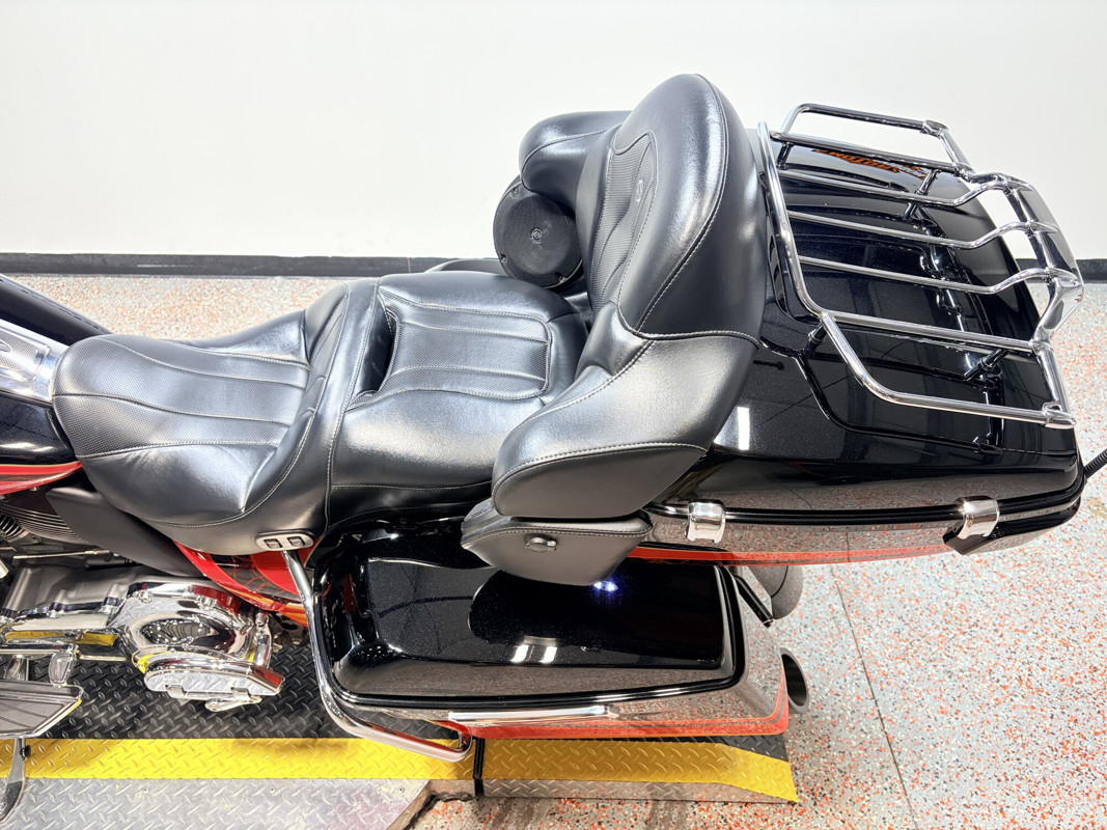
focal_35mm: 26
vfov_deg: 53.1
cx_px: 554
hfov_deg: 67.3
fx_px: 831
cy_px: 415
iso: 100
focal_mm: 5.96
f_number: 1.6
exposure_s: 1/120
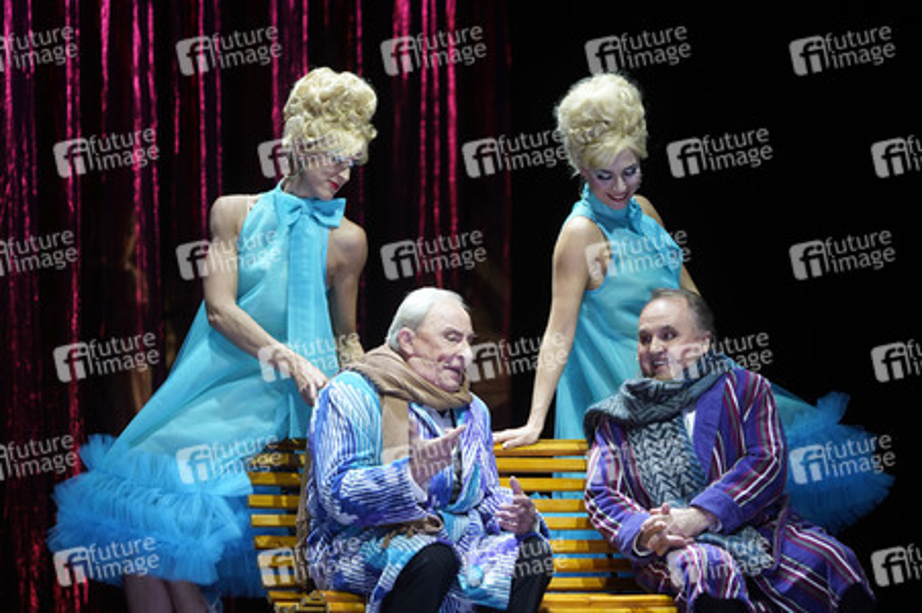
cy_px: 306
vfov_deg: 5.9
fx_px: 5937
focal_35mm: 232
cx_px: 461
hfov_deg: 8.9
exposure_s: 1/200
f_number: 5.6
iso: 1600
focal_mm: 232
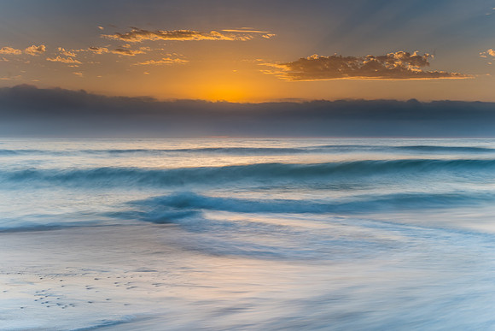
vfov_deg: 33.6
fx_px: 547
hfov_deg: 48.7
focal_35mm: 40
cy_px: 166
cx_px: 248
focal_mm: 26
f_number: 13
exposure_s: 1.6
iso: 50
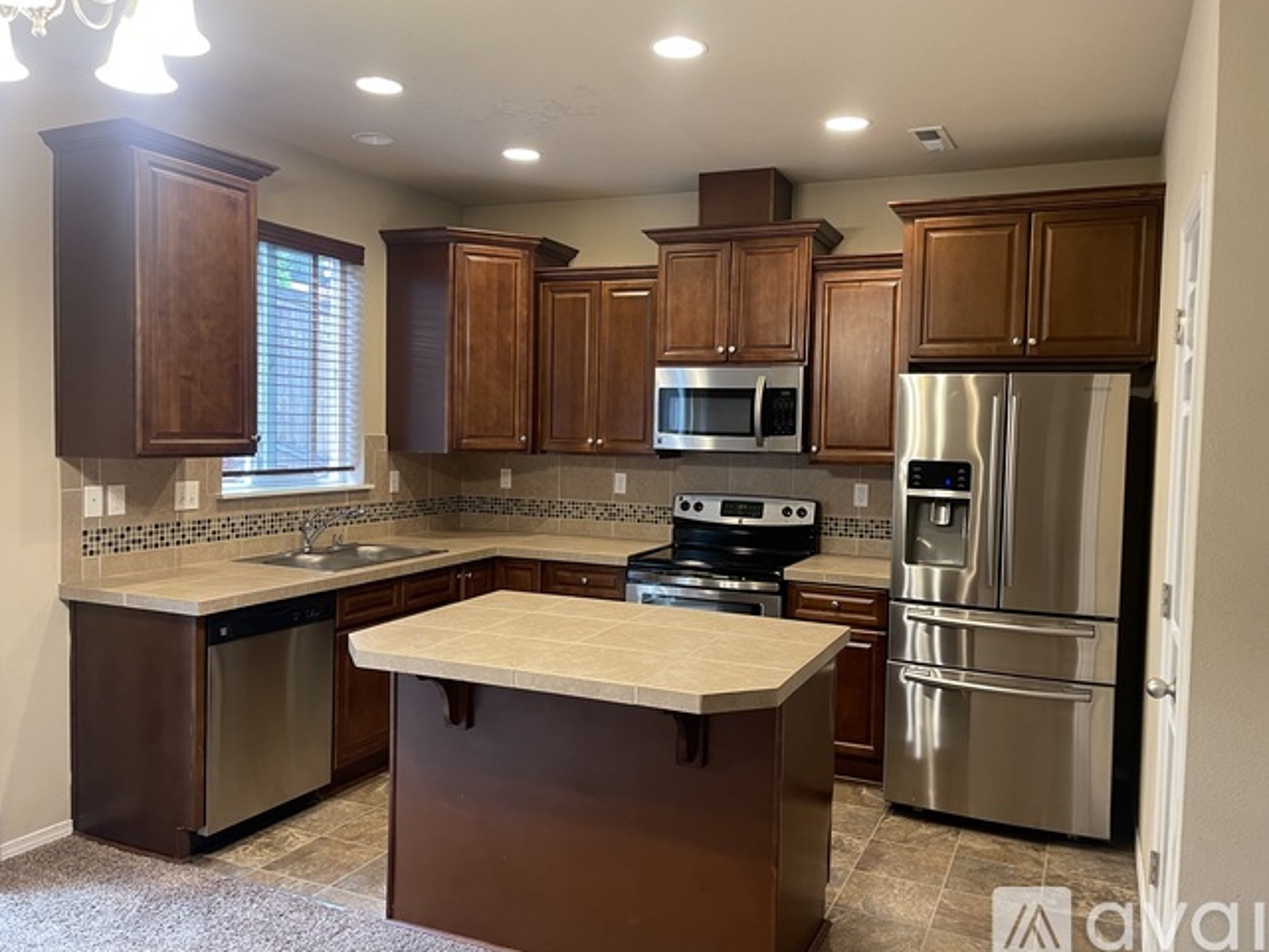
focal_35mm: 26
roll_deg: -2.3
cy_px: 471
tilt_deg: -2.8
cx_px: 652
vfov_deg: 53.1
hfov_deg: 67.3
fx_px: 953
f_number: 1.6
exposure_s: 1/60
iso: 200
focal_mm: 5.1
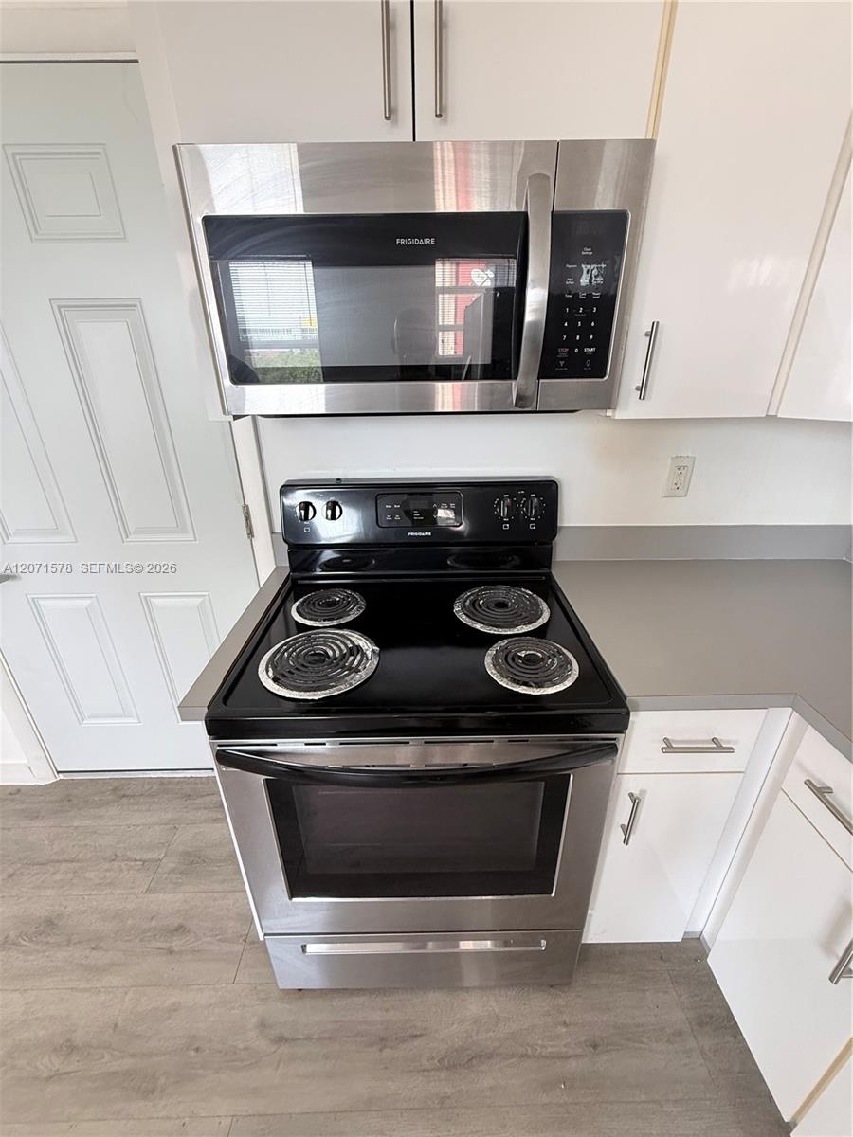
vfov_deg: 102.1
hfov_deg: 85.7
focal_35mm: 14
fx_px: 460
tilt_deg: -24.4
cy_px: 568
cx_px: 426
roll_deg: +0.0
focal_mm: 2.22
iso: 250
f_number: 2.2
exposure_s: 1/99
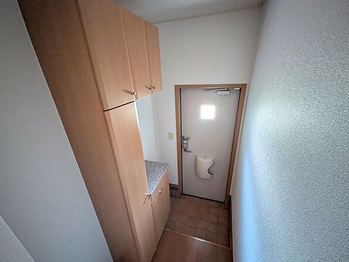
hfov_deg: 98.2
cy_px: 139
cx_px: 174
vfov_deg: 81.7
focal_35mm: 15
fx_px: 151
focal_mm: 1.85
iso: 1004
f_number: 2.2
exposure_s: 1/14.9
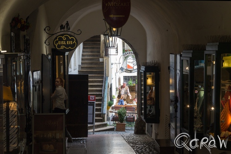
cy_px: 77
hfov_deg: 22.6
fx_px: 577
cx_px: 116
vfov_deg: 15.2
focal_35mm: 90
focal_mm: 60
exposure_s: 1/100
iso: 200
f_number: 7.1
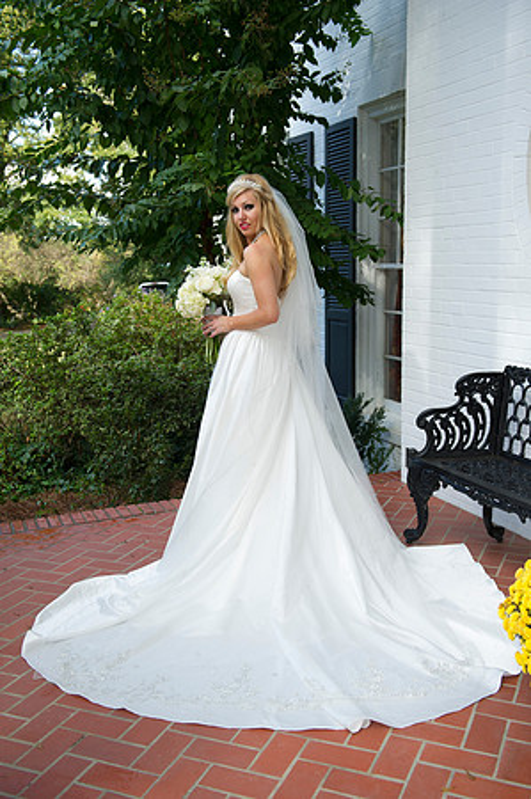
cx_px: 266
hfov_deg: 35.0
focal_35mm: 38
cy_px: 400
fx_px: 843
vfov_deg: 50.7
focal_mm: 38
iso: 400
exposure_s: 1/200
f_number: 5
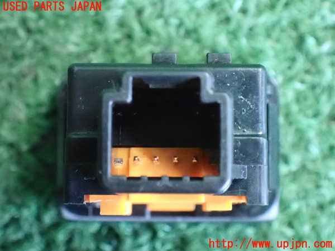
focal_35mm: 100
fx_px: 968
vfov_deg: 14.8
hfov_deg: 19.6
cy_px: 126
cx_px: 168
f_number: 4.9
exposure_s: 1/30
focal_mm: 18
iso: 6400
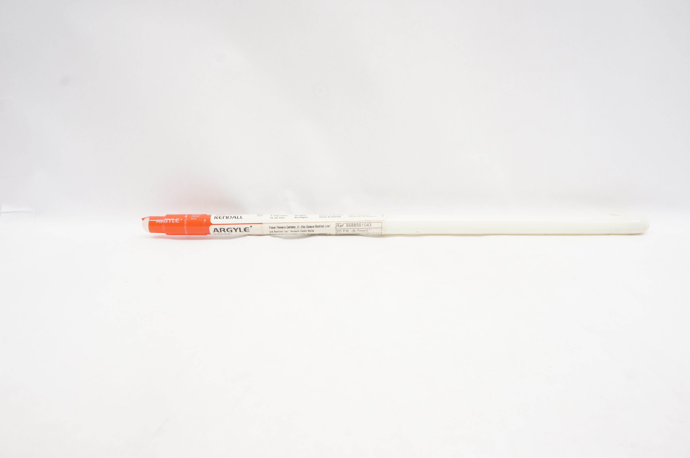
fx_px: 517
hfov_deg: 67.4
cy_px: 229
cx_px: 345
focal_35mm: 27
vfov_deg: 47.8
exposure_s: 1/30
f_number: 11
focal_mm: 18
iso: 800
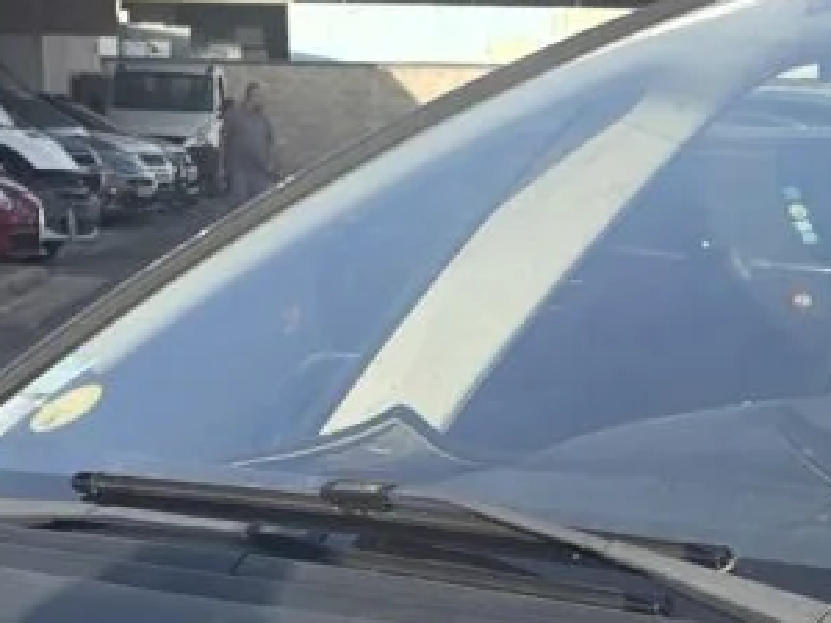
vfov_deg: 9.7
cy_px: 1055
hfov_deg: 13.2
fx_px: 3529
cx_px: 892
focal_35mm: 147
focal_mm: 6.3
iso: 12
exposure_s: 1/281
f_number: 1.7
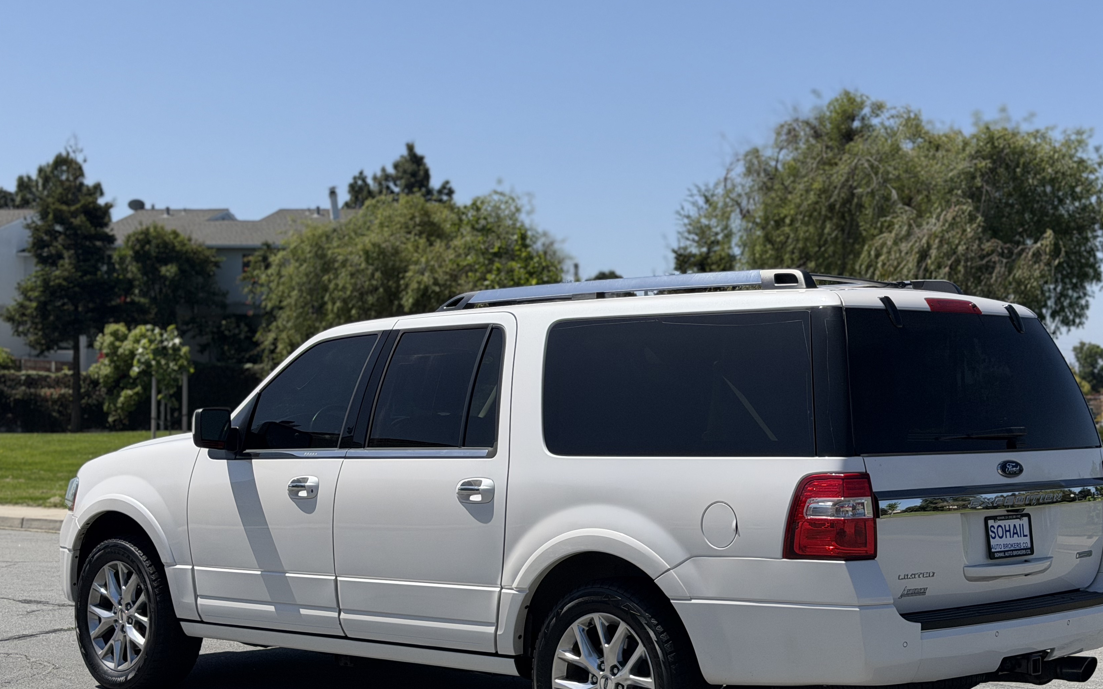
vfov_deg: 20.9
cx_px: 648
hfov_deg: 32.9
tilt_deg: -0.6
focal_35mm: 62
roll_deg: +0.2
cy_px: 437
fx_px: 1864
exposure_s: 1/7143
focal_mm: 6.76
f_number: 1.78
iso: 80
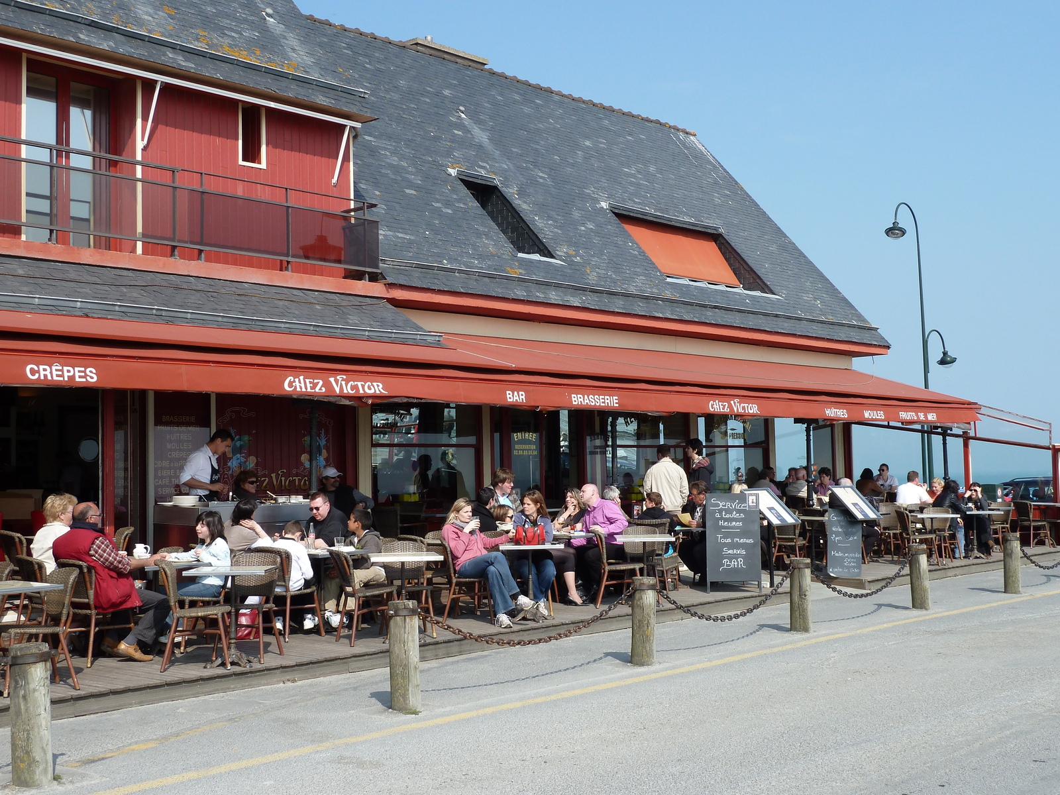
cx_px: 530
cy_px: 398
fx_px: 1347
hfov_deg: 42.9
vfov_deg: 32.9
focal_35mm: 44
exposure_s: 1/400
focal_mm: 7.3
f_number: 4.5
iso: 80
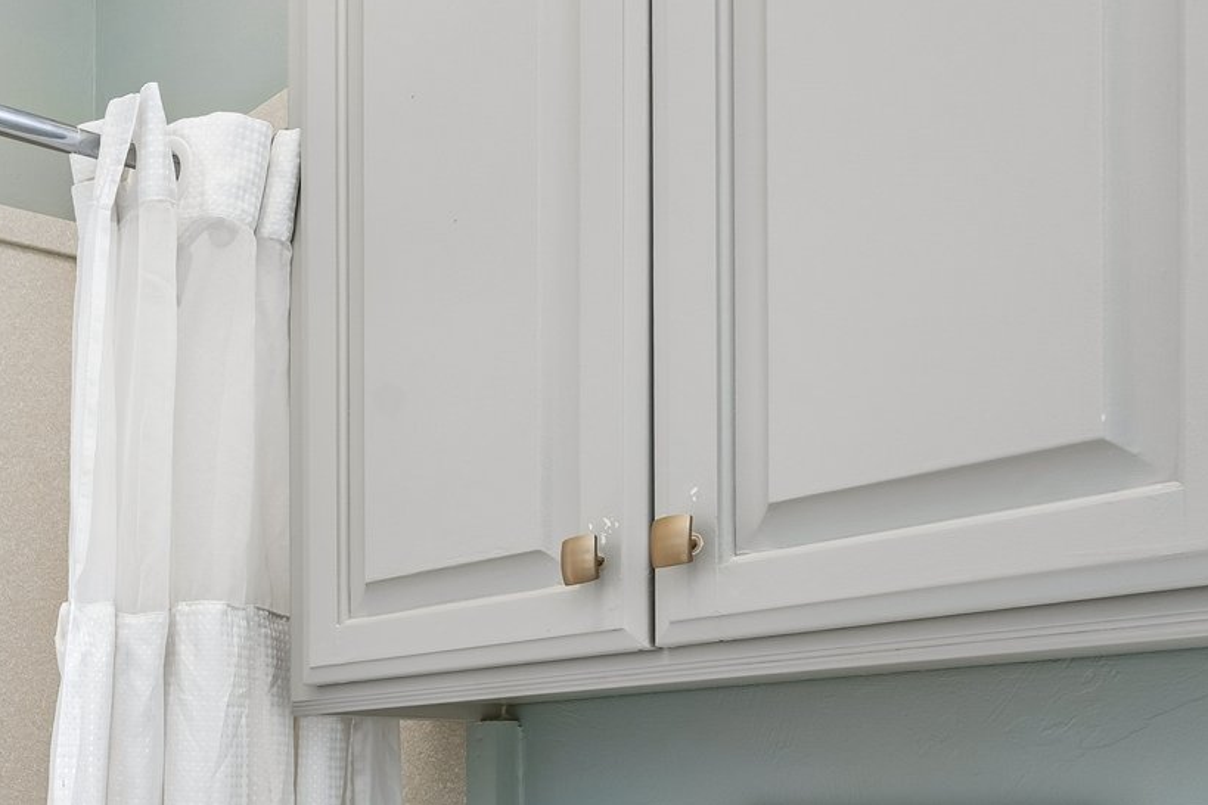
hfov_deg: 39.8
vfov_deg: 30.7
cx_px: -108
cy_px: 826
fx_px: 1342
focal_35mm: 40
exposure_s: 1/6
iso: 200
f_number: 8
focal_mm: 16
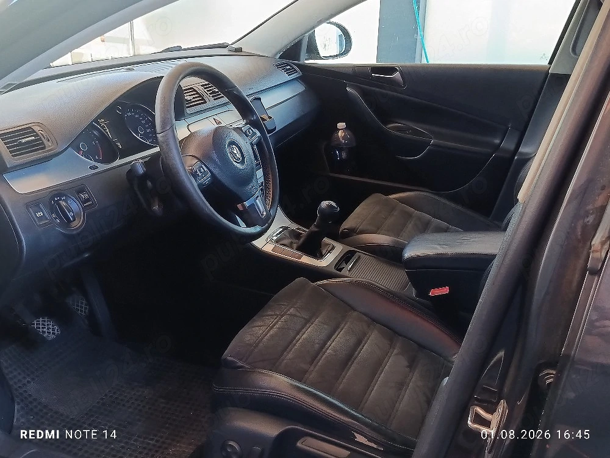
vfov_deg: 39.7
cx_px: 305
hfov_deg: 51.4
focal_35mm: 36
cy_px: 229
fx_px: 634
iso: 673
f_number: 1.7
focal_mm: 5.24
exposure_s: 1/100
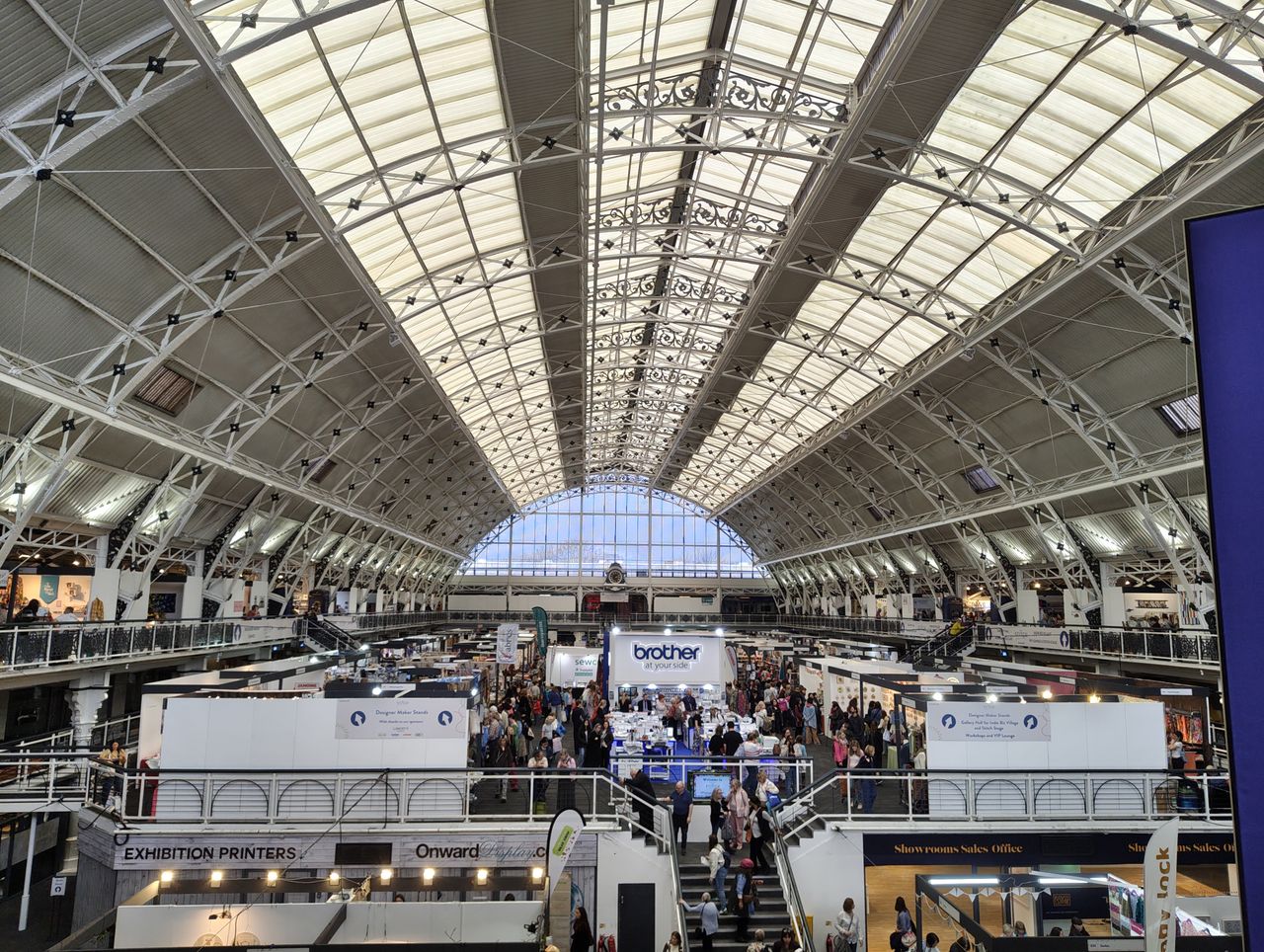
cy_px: 476
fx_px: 878
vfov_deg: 56.9
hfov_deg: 71.5
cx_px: 632
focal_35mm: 24
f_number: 1.88
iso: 73
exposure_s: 1/100
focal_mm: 5.56
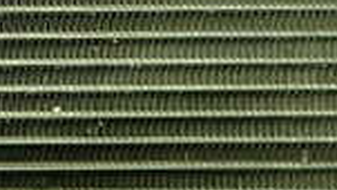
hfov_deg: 18.8
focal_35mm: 108
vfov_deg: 11.1
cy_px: -11
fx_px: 965
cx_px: -56
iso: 400
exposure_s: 1/30
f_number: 2
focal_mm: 4.5
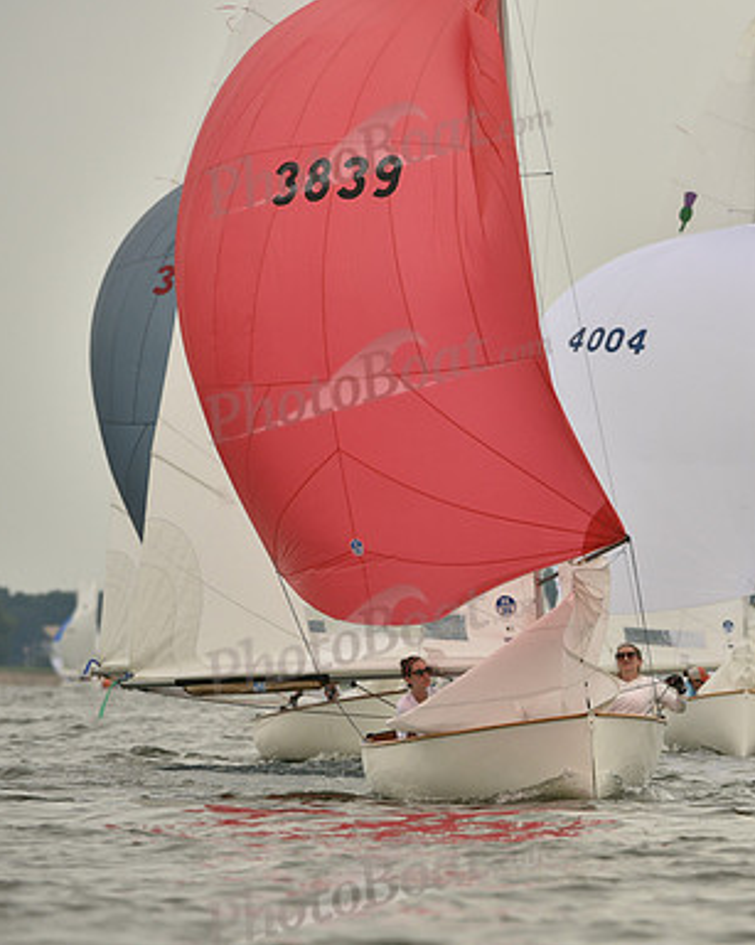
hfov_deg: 3.0
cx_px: 681
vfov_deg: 3.8
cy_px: 474
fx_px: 14251
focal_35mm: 510
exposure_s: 1/1250
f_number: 7.1
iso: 320
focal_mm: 360
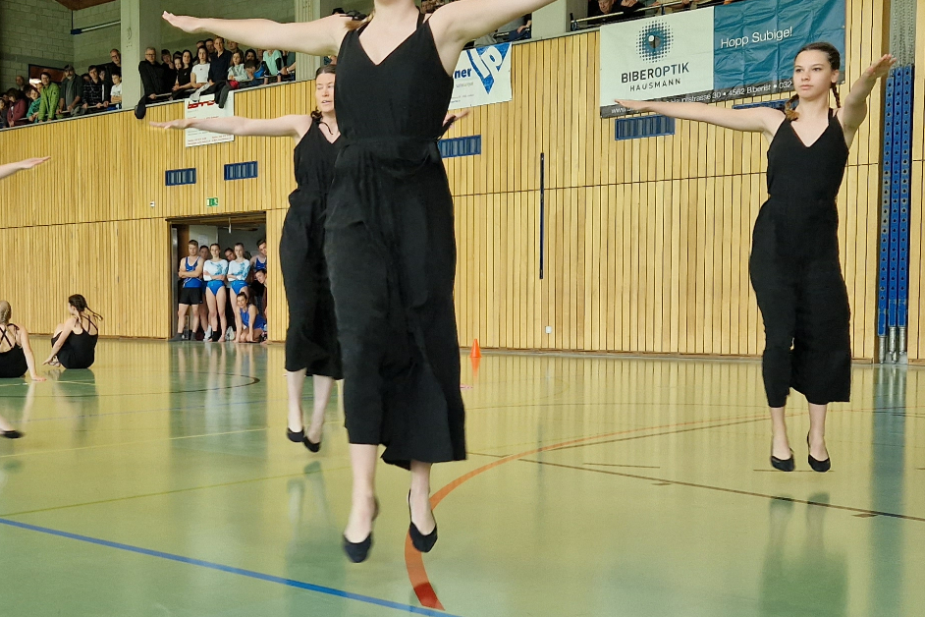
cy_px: 382
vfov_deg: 25.9
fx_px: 1336
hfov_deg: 37.7
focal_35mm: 52
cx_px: 297
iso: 64
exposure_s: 1/100
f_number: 1.8
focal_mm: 5.4
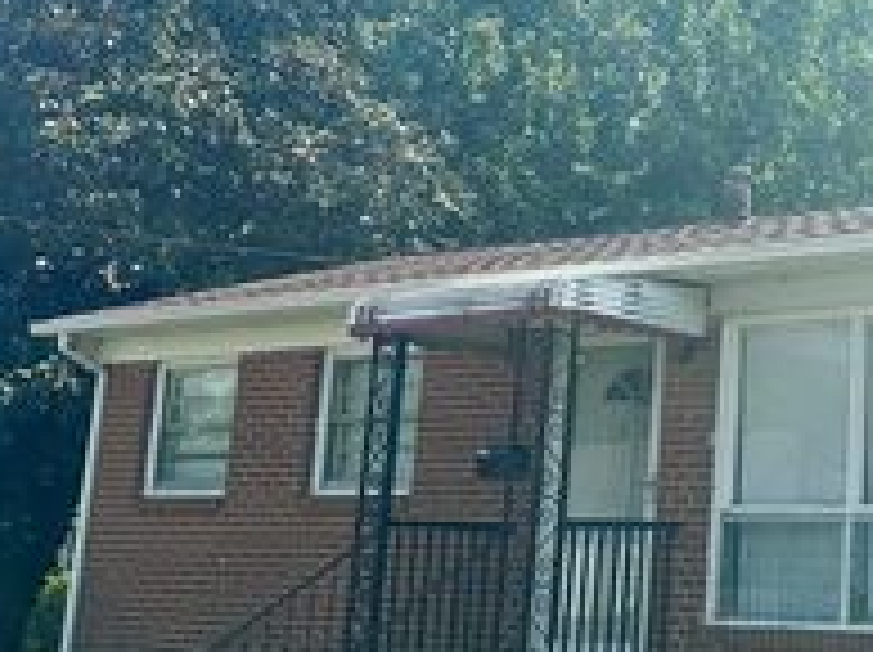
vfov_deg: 23.5
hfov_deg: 28.6
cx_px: 940
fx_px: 1562
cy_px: 214
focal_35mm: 62
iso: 80
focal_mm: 6.86
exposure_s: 1/7576
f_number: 1.78
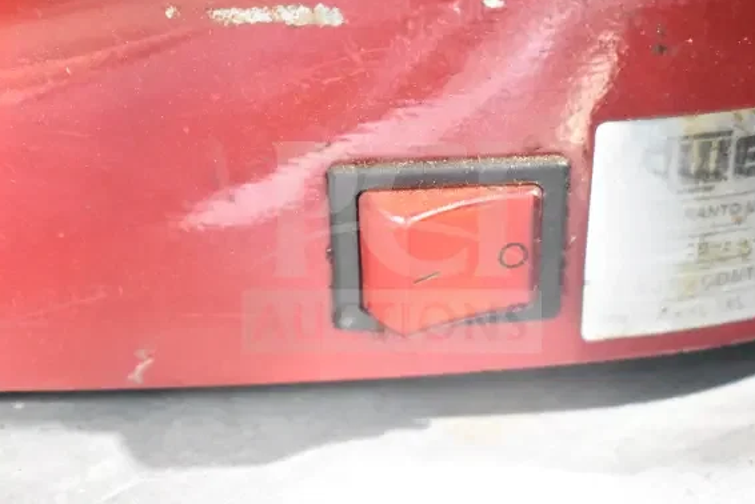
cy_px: 247
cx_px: 391
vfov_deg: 24.0
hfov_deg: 35.3
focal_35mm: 57
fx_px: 1186
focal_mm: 35
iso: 16000
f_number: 4.5
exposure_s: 1/60
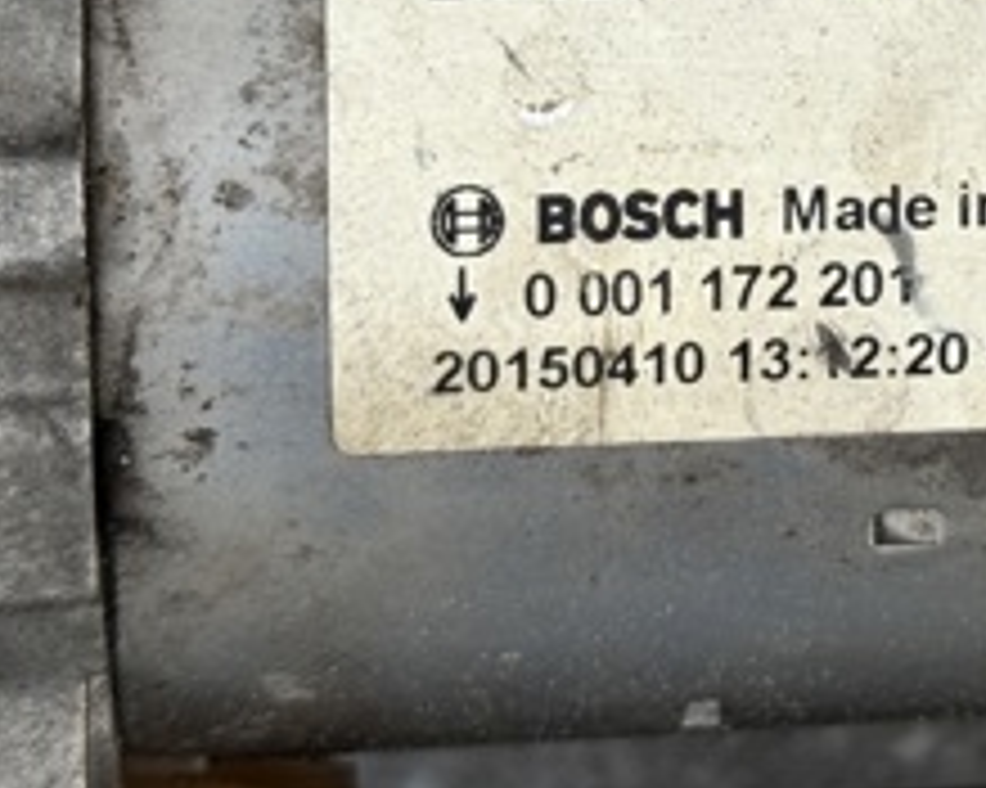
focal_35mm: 137
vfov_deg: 11.1
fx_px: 3996
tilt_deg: -77.5
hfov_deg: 13.8
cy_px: -70
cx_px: 1027
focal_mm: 6.76
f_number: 1.78
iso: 80
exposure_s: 1/122
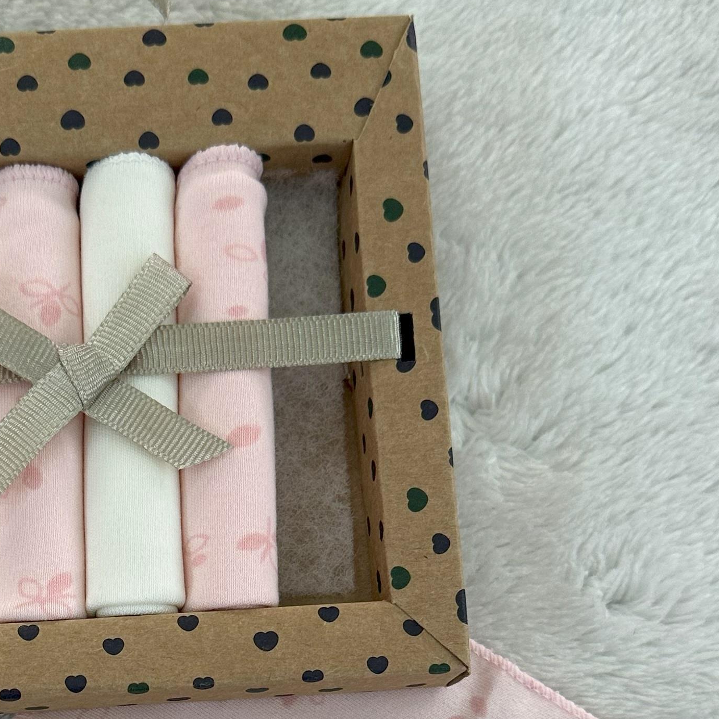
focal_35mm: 62
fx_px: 1457
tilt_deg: -82.4
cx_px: 172
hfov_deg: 27.3
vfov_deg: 26.1
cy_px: 742
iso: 125
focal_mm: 6.86
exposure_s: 1/100
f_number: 1.78
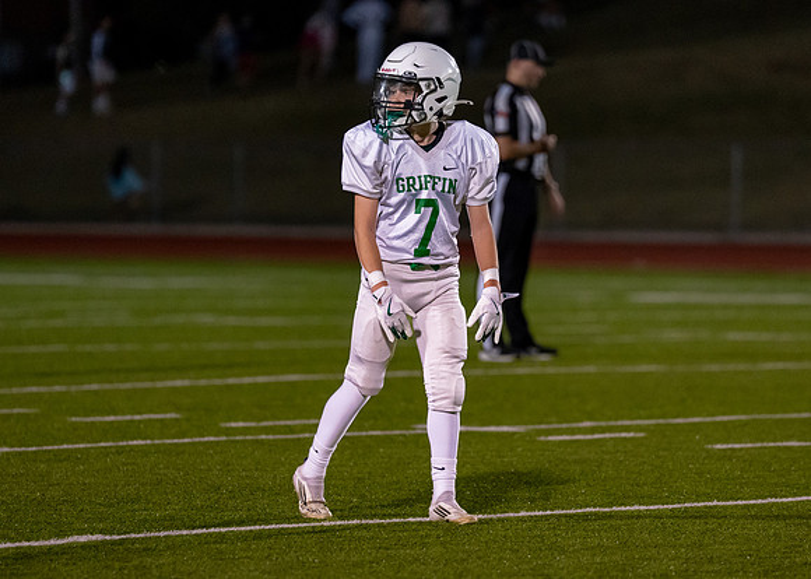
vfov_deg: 4.6
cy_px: 274
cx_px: 463
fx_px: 7131
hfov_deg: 6.5
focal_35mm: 310
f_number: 2.8
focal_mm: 200
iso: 4000
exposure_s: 1/1250
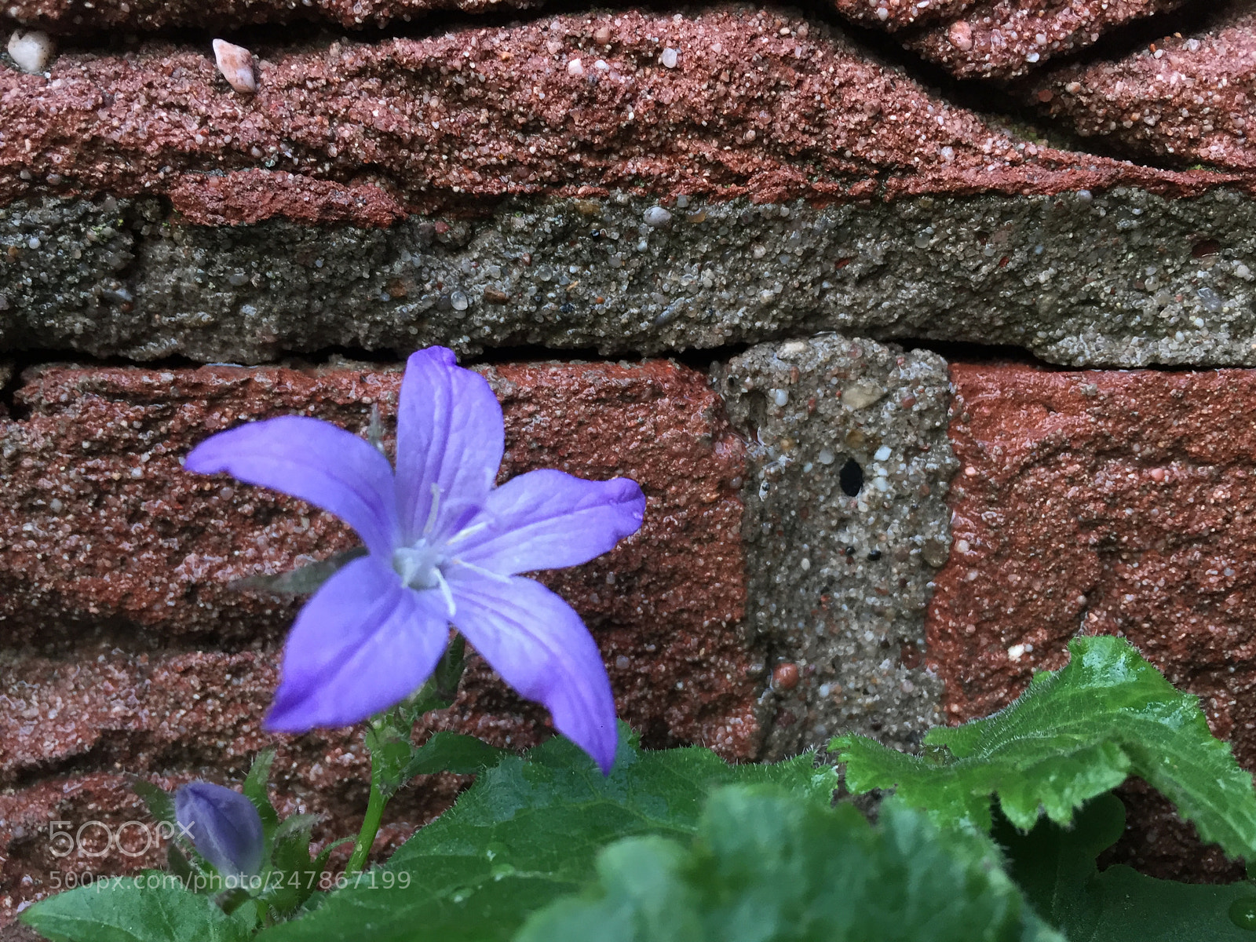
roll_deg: -1.4
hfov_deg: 61.7
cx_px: 628
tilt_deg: -12.4
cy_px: 471
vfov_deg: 48.2
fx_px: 1052
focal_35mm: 29
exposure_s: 1/33
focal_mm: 4.15
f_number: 2.2
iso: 50
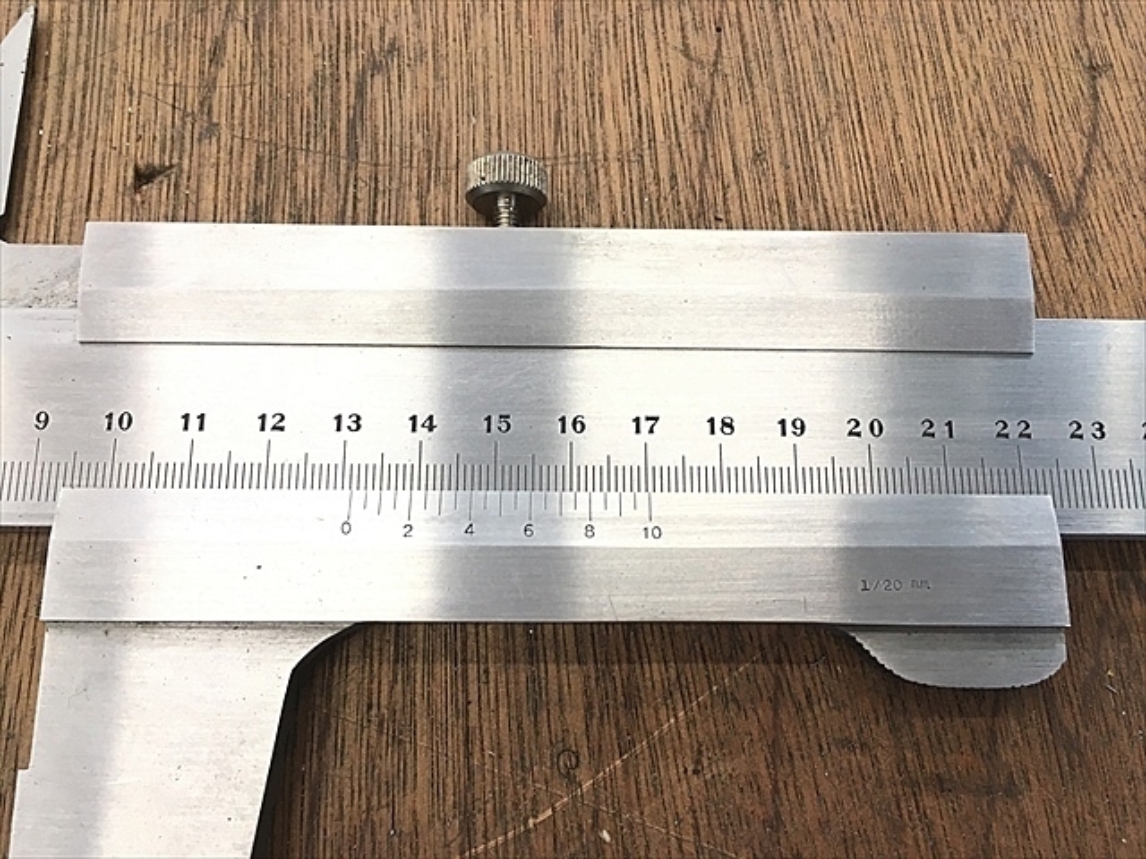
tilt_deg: -76.3
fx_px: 960
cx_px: 573
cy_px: 430
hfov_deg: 61.7
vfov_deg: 48.2
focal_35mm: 29
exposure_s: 1/30
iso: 50
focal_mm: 4.15
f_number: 2.2
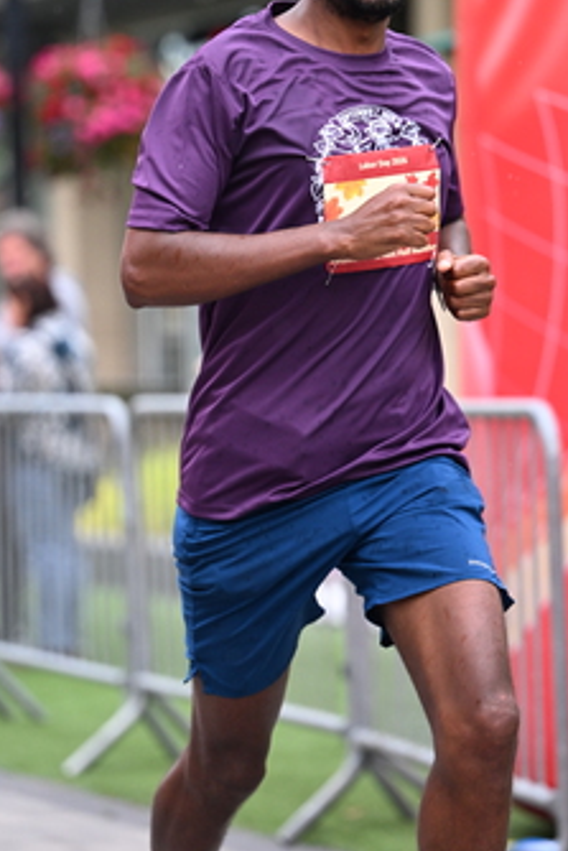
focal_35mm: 206
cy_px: 336
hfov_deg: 6.7
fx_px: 4870
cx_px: 327
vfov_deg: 10.0
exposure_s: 1/1250
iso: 1250
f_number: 2.8
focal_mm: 125
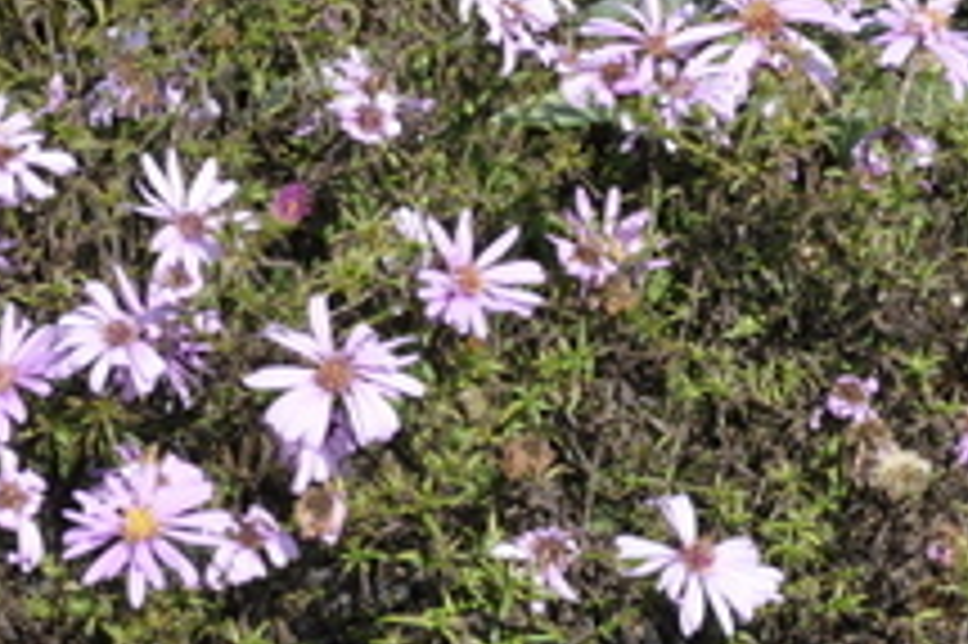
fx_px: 9887
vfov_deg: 3.7
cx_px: 639
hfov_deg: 5.6
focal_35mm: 368
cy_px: 608
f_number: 8
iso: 200
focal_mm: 66
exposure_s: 1/250
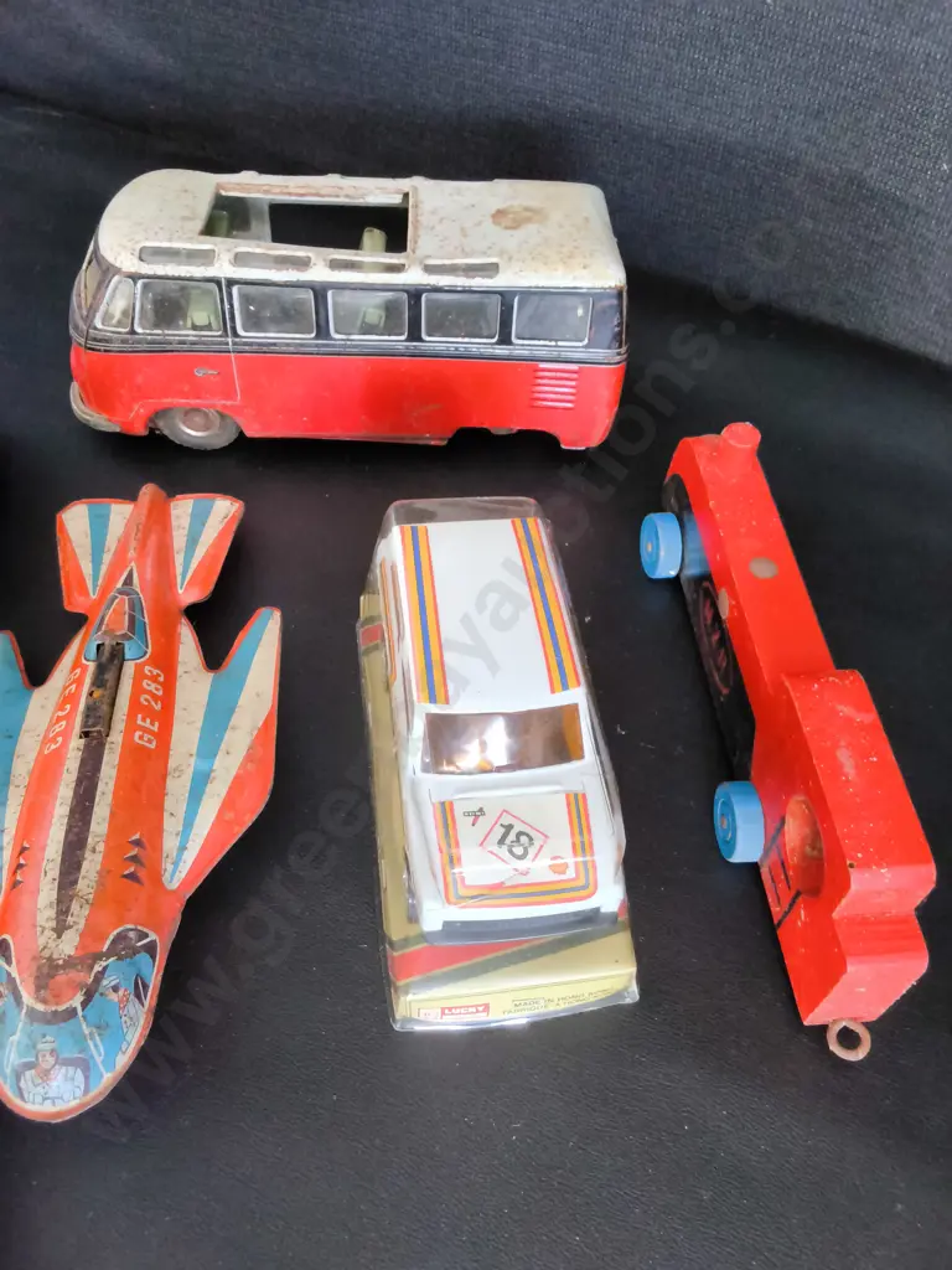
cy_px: 635
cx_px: 476
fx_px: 990
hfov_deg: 51.4
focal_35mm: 27
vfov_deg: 65.3
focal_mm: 2.87
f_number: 2
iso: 500
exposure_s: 1/24
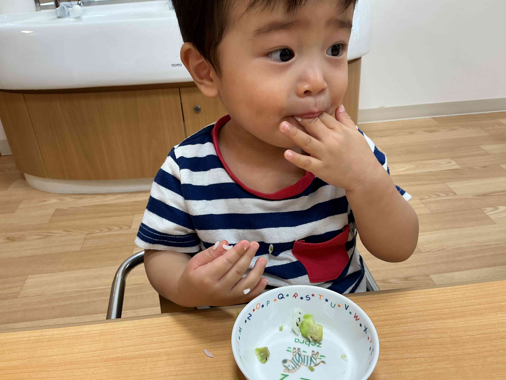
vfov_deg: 48.2
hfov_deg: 61.7
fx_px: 424
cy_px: 190
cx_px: 253
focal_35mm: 29
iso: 40
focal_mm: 3
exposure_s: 1/60
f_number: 1.8
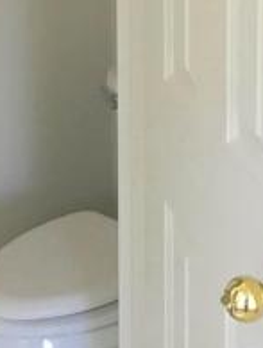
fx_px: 1111
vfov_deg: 16.9
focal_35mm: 110
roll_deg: +1.0
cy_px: -100
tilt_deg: -7.2
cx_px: 61
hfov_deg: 13.5
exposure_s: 1/30
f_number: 1.8
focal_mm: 3.99
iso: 25
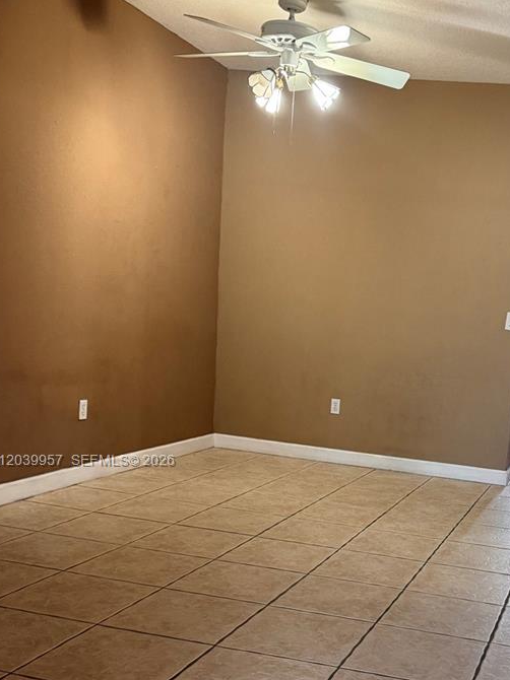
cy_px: 462
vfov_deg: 43.2
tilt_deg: -10.4
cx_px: 444
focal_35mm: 43
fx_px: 845
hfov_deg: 32.2
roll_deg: -6.6
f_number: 1.78
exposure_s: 1/60
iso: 400
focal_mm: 6.76
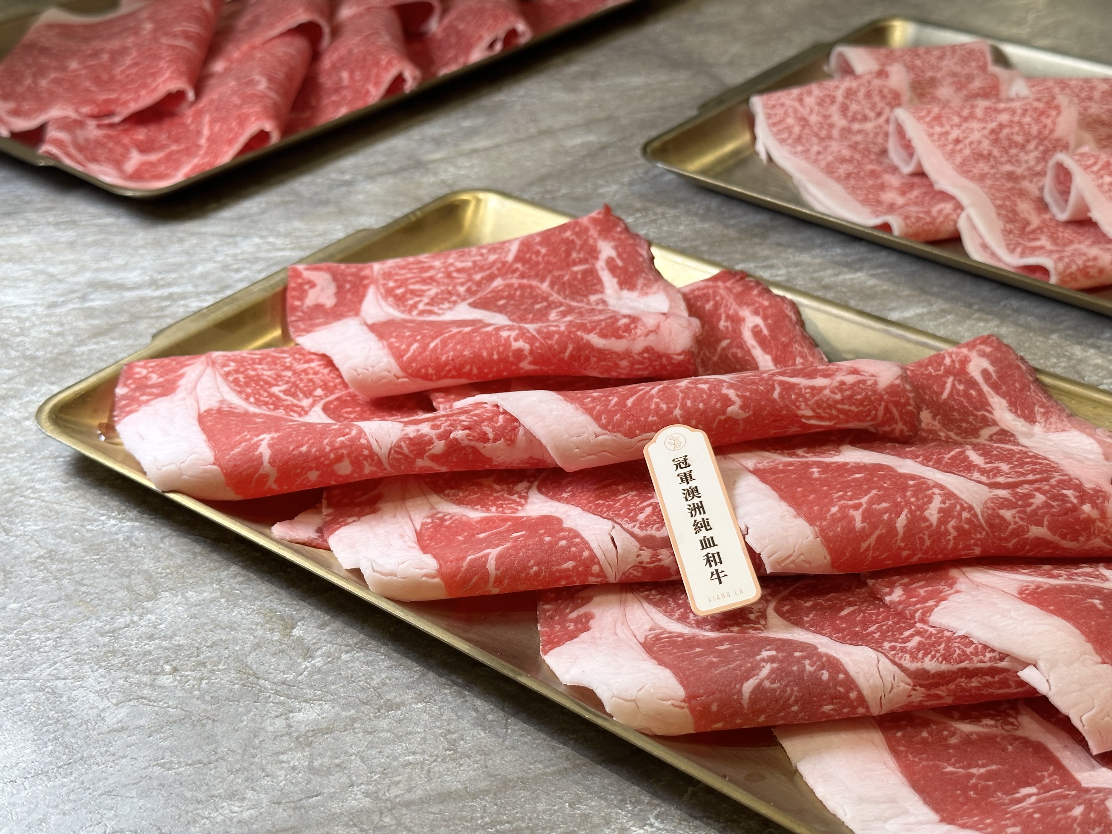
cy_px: 417
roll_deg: +0.1
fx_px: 1542
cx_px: 556
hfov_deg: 39.7
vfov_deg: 30.3
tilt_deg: -32.9
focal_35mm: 48
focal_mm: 6.86
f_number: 1.78
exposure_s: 1/75
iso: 80
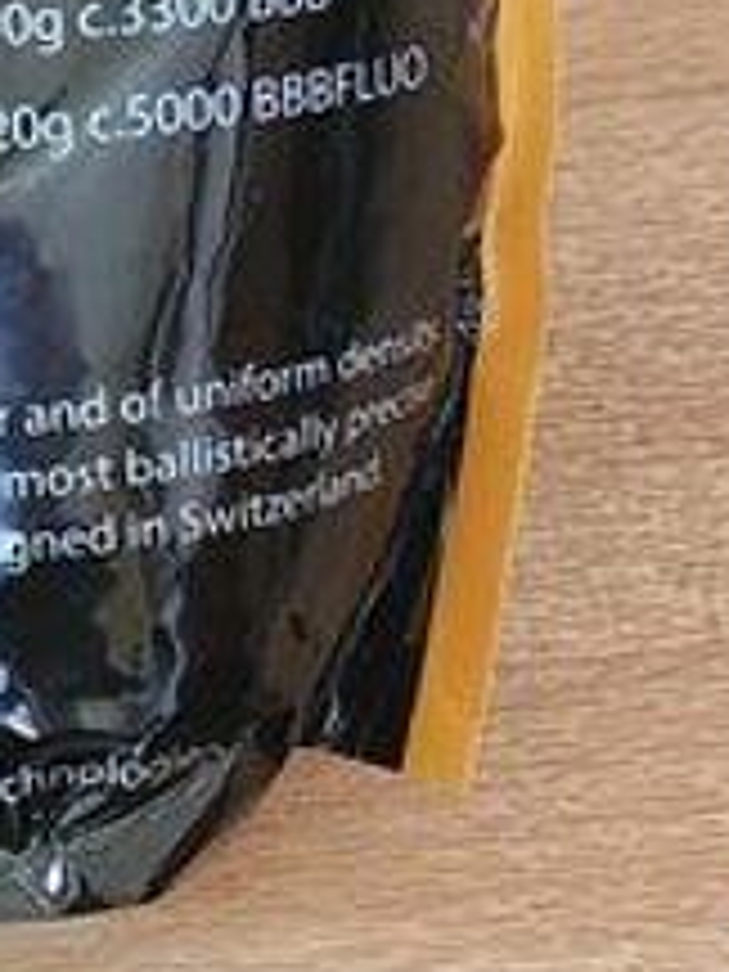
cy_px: 610
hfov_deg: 10.4
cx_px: 14
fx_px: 3987
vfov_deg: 13.9
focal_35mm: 142
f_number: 1.8
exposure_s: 1/100
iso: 500
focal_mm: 5.4
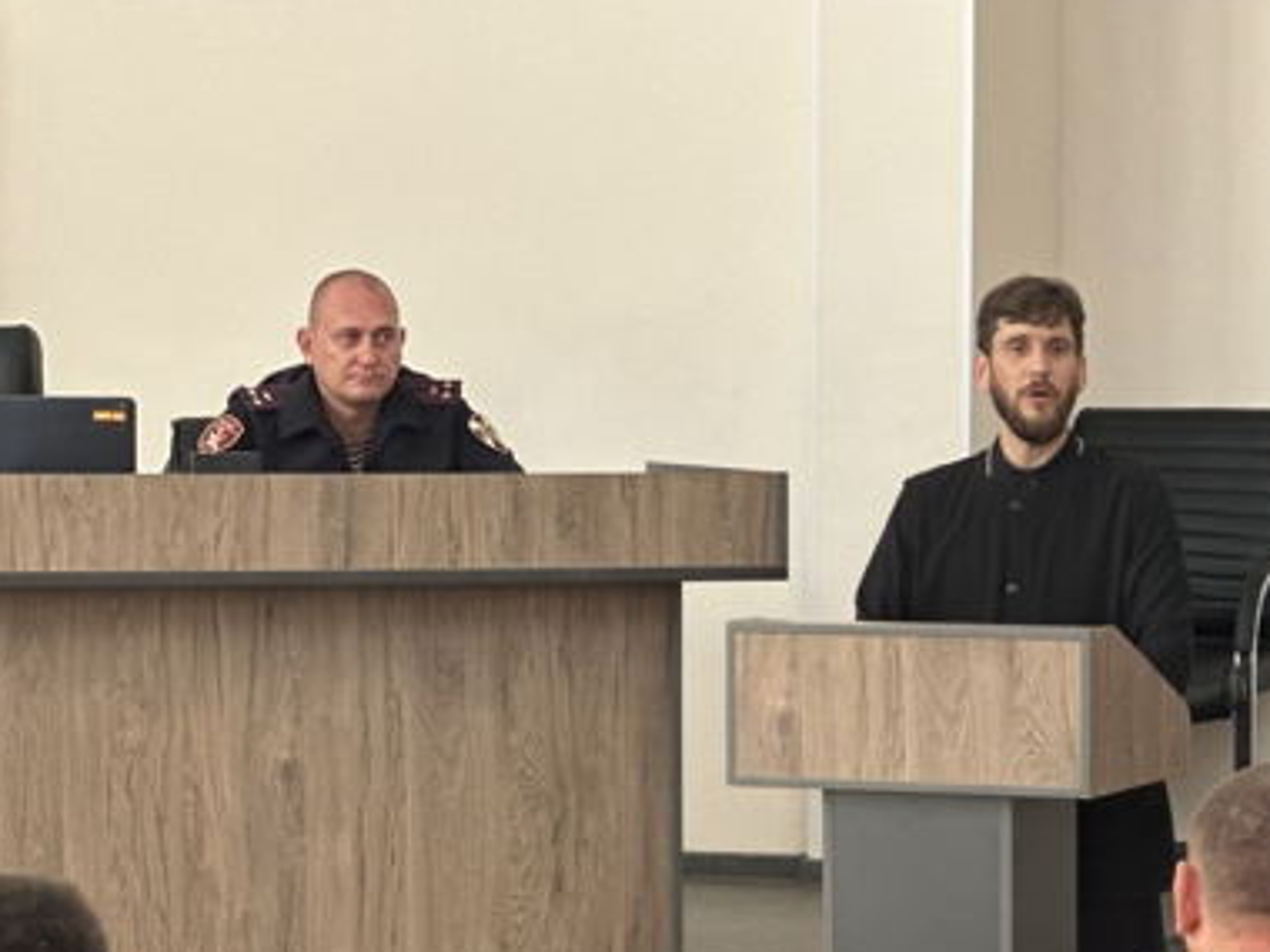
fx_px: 4953
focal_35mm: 135
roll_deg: -0.6
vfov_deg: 10.9
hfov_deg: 14.5
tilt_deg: -3.9
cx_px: 1044
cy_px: 818
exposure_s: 1/70
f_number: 2.8
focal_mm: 9
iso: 250
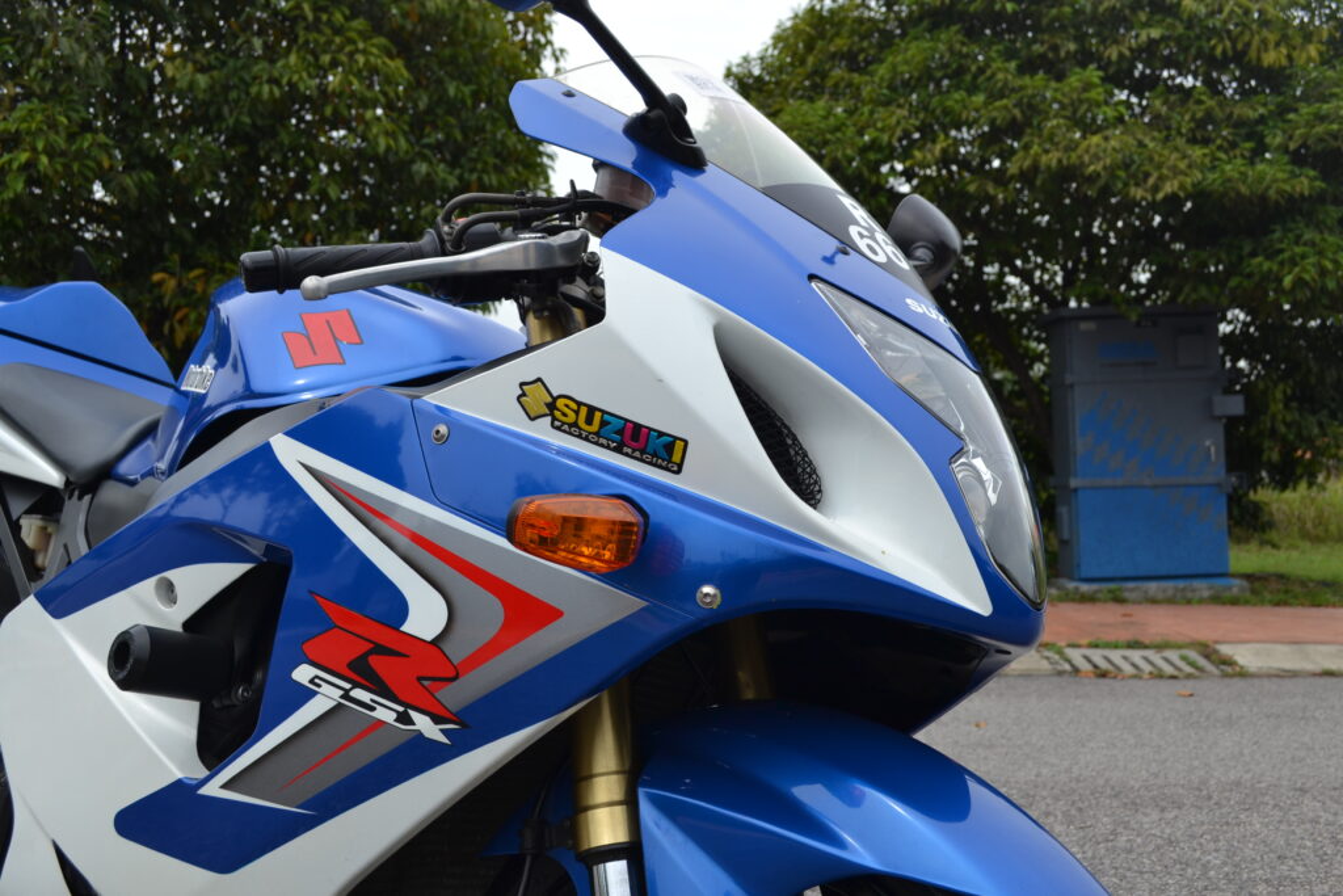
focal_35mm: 36
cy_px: 448
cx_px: 672
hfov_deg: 53.1
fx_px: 1343
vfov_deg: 36.9
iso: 100
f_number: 7.1
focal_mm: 24
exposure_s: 1/200
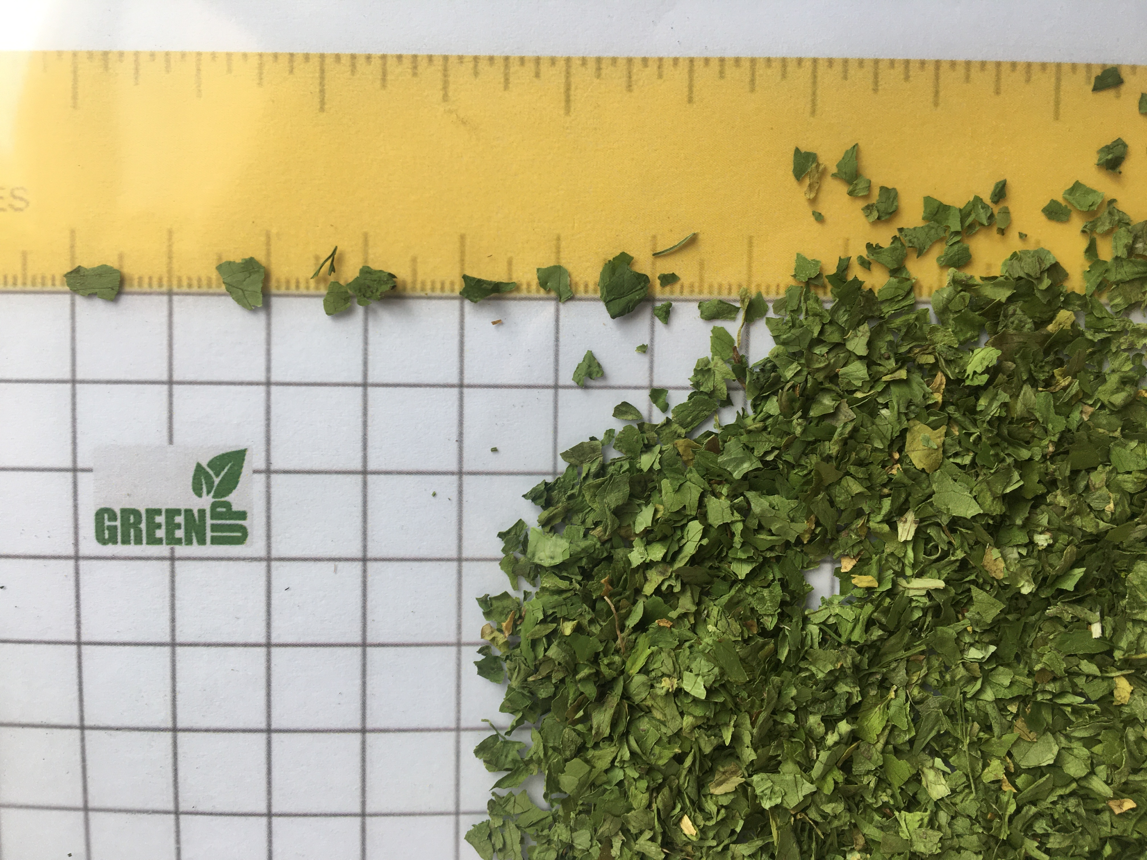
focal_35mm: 29
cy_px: 430
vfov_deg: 48.2
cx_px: 574
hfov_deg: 61.7
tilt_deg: -81.4
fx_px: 961
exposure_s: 1/100
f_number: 2.2
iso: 32
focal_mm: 4.15
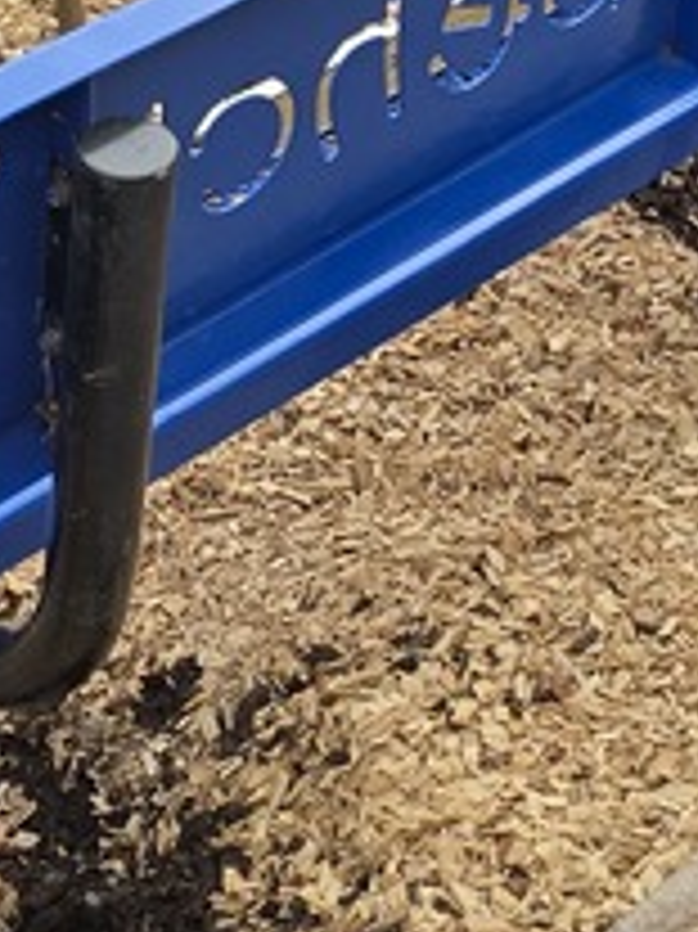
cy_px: -140
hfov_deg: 12.9
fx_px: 3068
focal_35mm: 114
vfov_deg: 16.7
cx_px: 563
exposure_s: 1/342
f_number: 1.7
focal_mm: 6.3
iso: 12
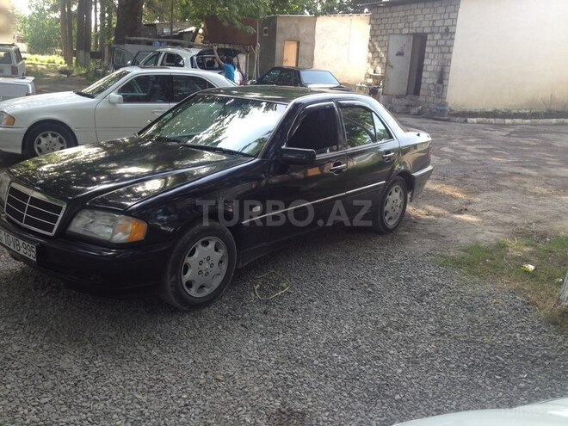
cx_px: 284
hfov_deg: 52.6
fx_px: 574
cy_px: 213
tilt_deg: -15.1
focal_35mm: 35
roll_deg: -1.8
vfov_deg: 40.7
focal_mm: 4.28
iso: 50
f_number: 2.4
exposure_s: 1/138
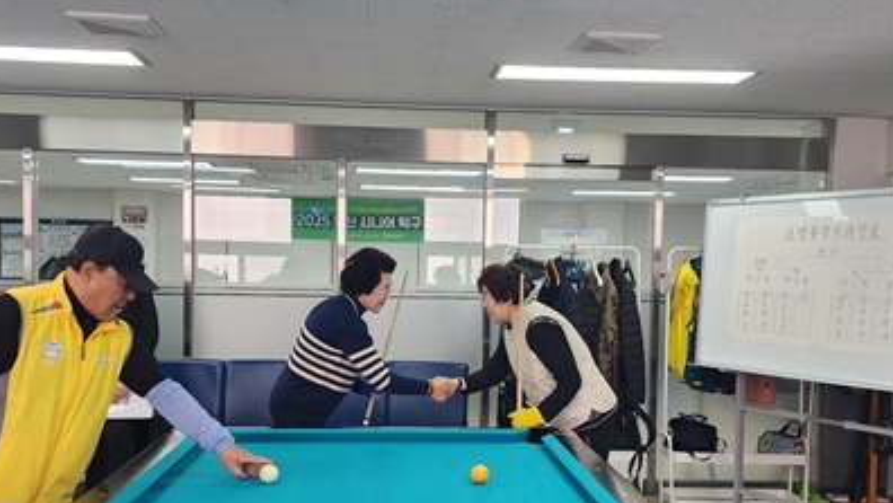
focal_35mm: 38
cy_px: 309
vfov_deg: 31.1
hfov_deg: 52.8
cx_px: 442
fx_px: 900
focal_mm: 6.4
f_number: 1.8
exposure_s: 1/120
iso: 100
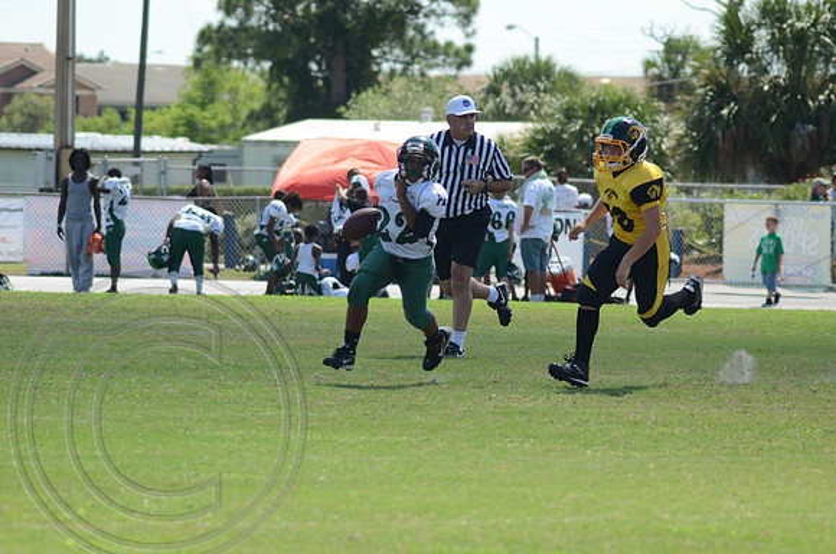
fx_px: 6951
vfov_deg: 4.6
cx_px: 418
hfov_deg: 6.9
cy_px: 277
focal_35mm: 300
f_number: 5.6
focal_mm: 200
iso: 200
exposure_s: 1/640
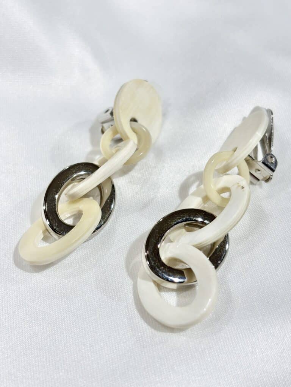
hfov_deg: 28.0
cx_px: 146
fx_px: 583
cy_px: 194
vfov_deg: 36.8
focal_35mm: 52
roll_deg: +12.7
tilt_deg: -44.0
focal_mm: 5.96
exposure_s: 1/288
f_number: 1.6
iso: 32
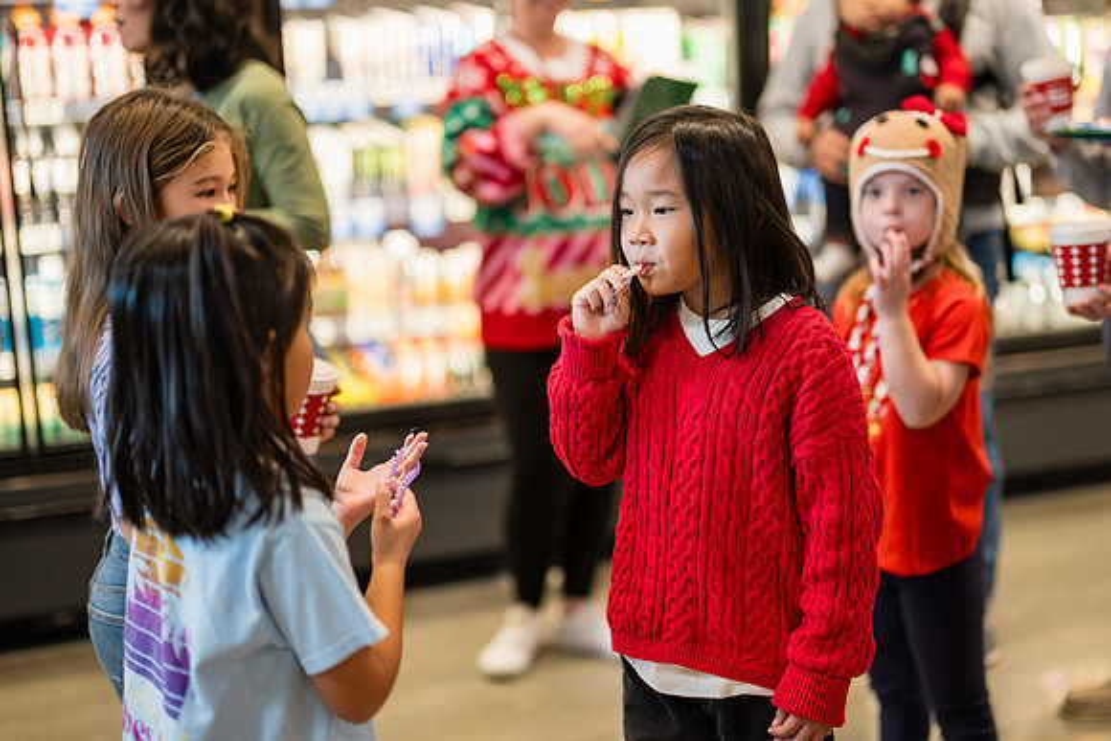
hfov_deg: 37.2
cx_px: 594
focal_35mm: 53
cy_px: 345
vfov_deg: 25.3
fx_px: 1649
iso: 800
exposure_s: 1/400
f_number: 1.2
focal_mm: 50
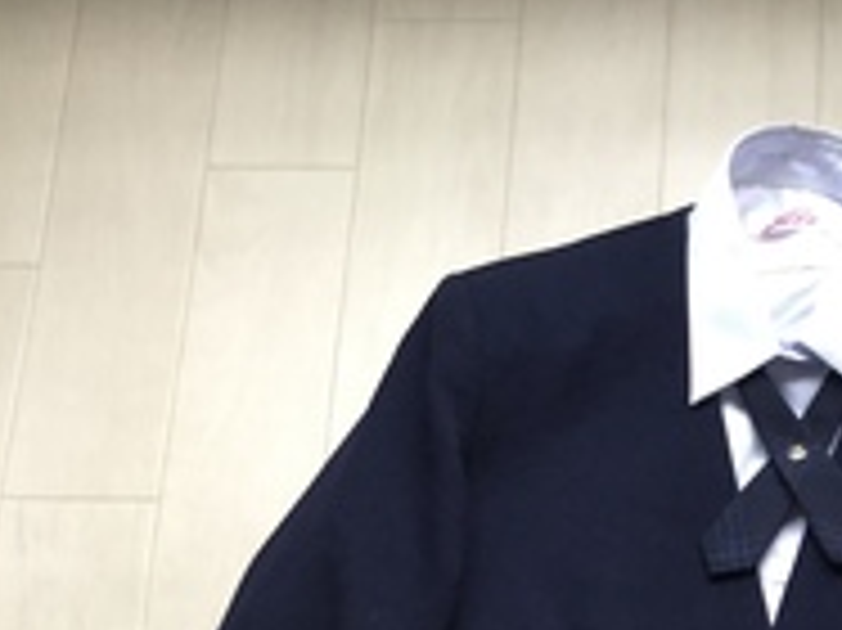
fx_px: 2018
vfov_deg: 15.7
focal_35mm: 83
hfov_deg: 22.8
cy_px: 1062
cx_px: 795
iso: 40
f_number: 2.4
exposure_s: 1/33
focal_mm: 3.3
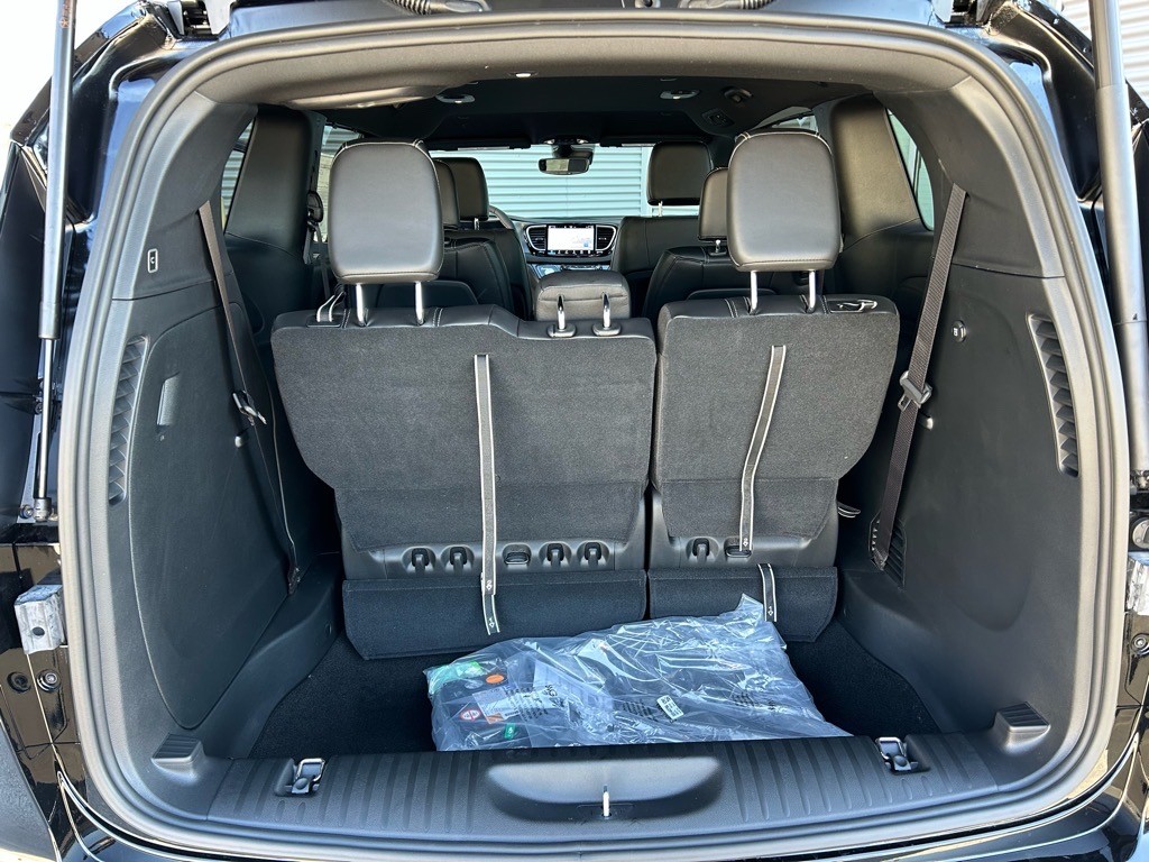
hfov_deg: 67.3
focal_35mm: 26
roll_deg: +0.0
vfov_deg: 53.1
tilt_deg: -15.8
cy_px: 431
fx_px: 863
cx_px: 574
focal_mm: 5.7
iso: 125
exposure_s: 1/105
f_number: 1.5
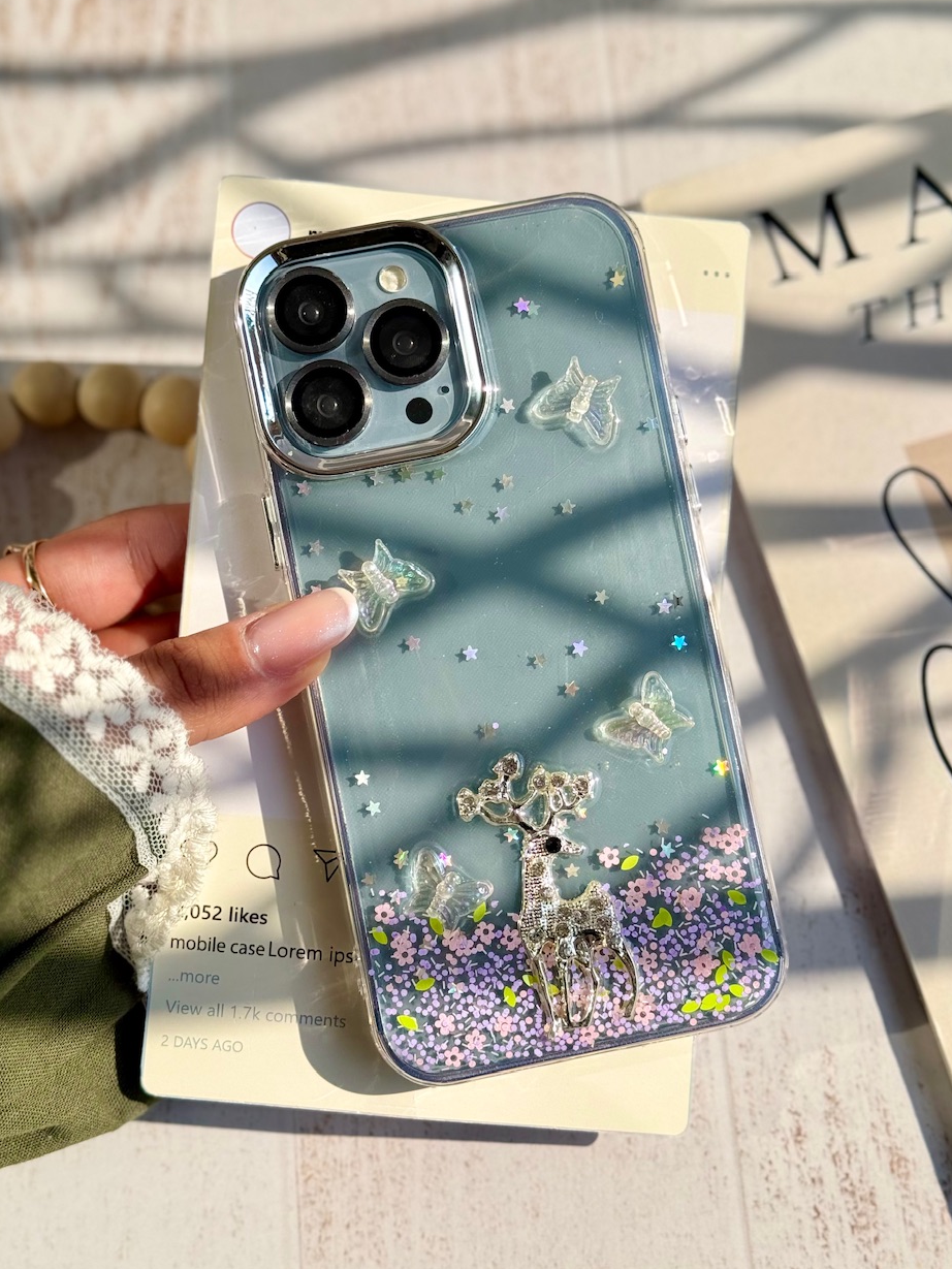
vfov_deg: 38.2
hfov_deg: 29.1
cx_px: 477
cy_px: 645
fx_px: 1833
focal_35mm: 50
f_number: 1.78
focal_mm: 6.76
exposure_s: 1/4587
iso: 100
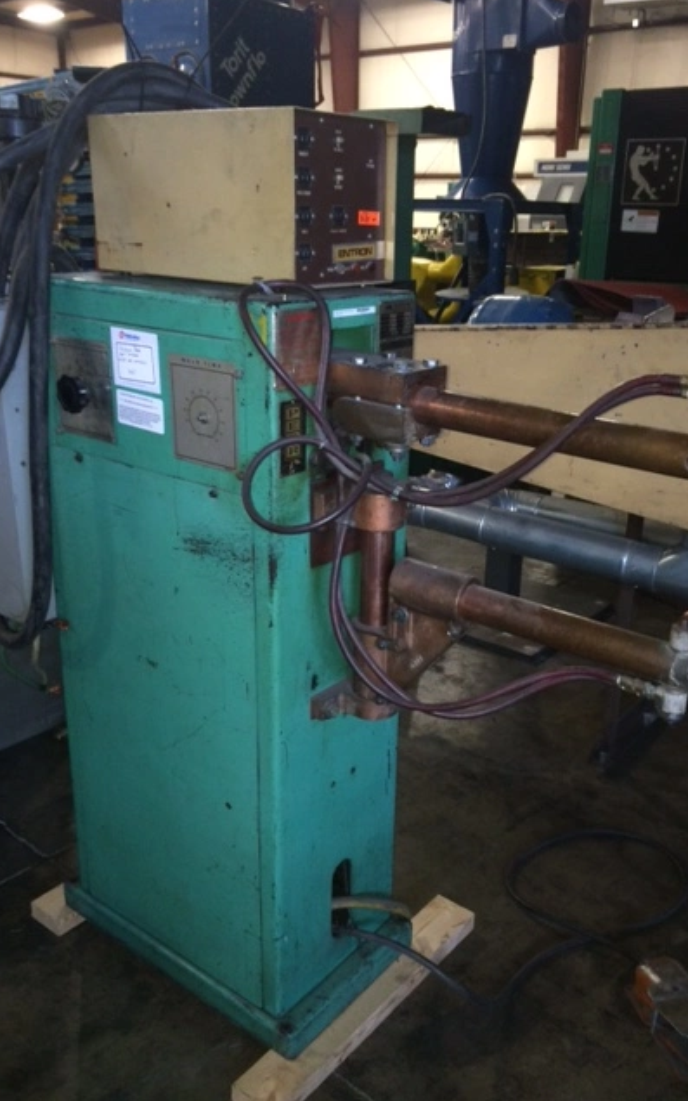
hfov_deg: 40.5
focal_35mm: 31
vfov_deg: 61.2
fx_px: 930
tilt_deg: -22.1
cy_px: 548
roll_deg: -0.8
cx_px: 388
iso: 125
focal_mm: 4.15
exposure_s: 1/20
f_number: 2.2
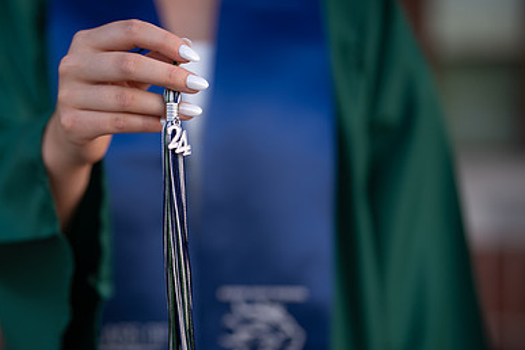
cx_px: 161
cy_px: 206
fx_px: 1094
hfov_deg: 26.8
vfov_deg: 18.2
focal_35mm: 75
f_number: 1.2
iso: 100
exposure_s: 1/320
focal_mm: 50
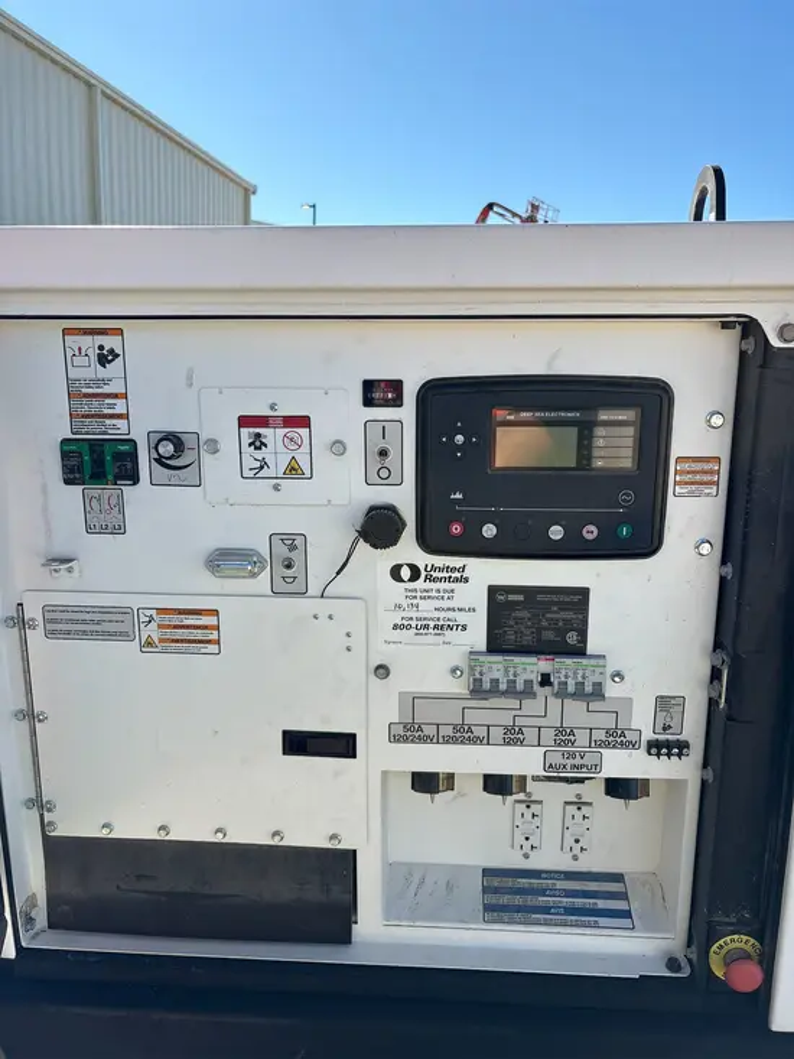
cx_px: 397
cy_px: 530
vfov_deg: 67.3
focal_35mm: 26
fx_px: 795
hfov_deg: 53.1
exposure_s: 1/2639
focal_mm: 5.96
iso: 50
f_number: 1.6
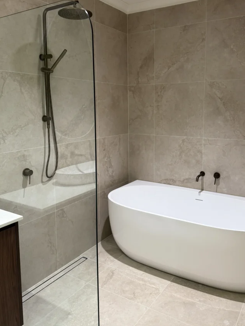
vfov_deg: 61.3
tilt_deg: -5.2
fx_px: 273
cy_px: 135
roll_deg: -0.1
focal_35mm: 29
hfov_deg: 48.0
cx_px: 144
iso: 160
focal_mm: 6.76
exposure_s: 1/50
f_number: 1.78
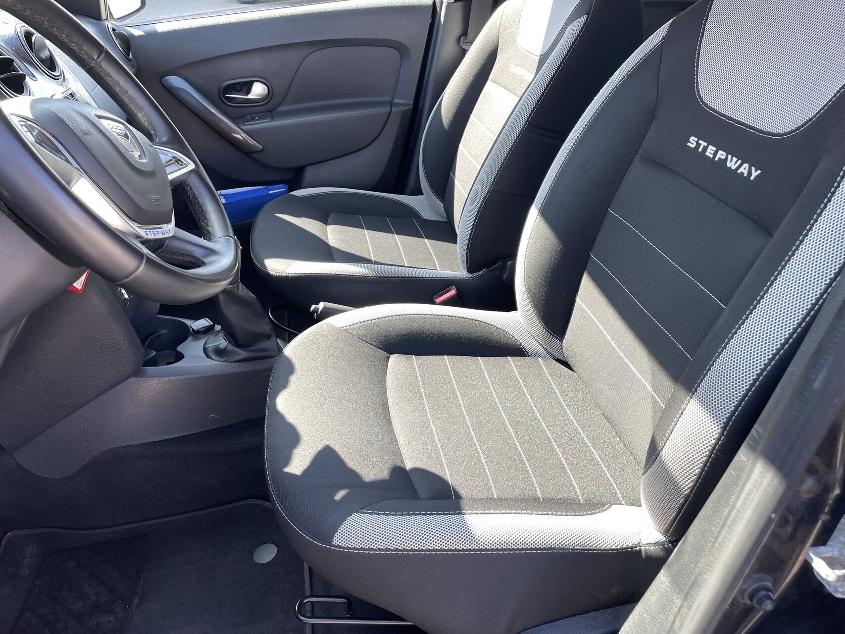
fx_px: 635
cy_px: 317
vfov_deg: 53.1
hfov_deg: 67.3
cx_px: 422
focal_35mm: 26
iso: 32
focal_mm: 4.2
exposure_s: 1/161
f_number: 1.6
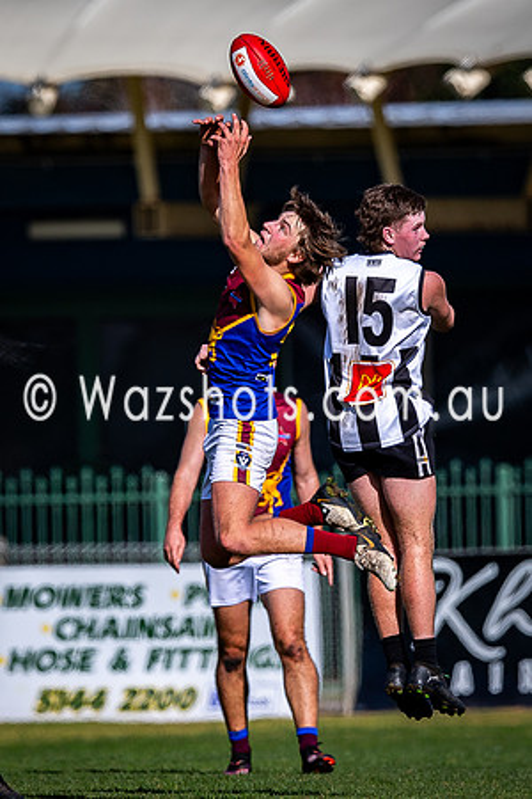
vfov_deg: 1.8
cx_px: 231
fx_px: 25880
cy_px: 277
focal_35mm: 1168
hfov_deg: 1.2
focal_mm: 500
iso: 125
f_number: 4
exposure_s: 1/2000
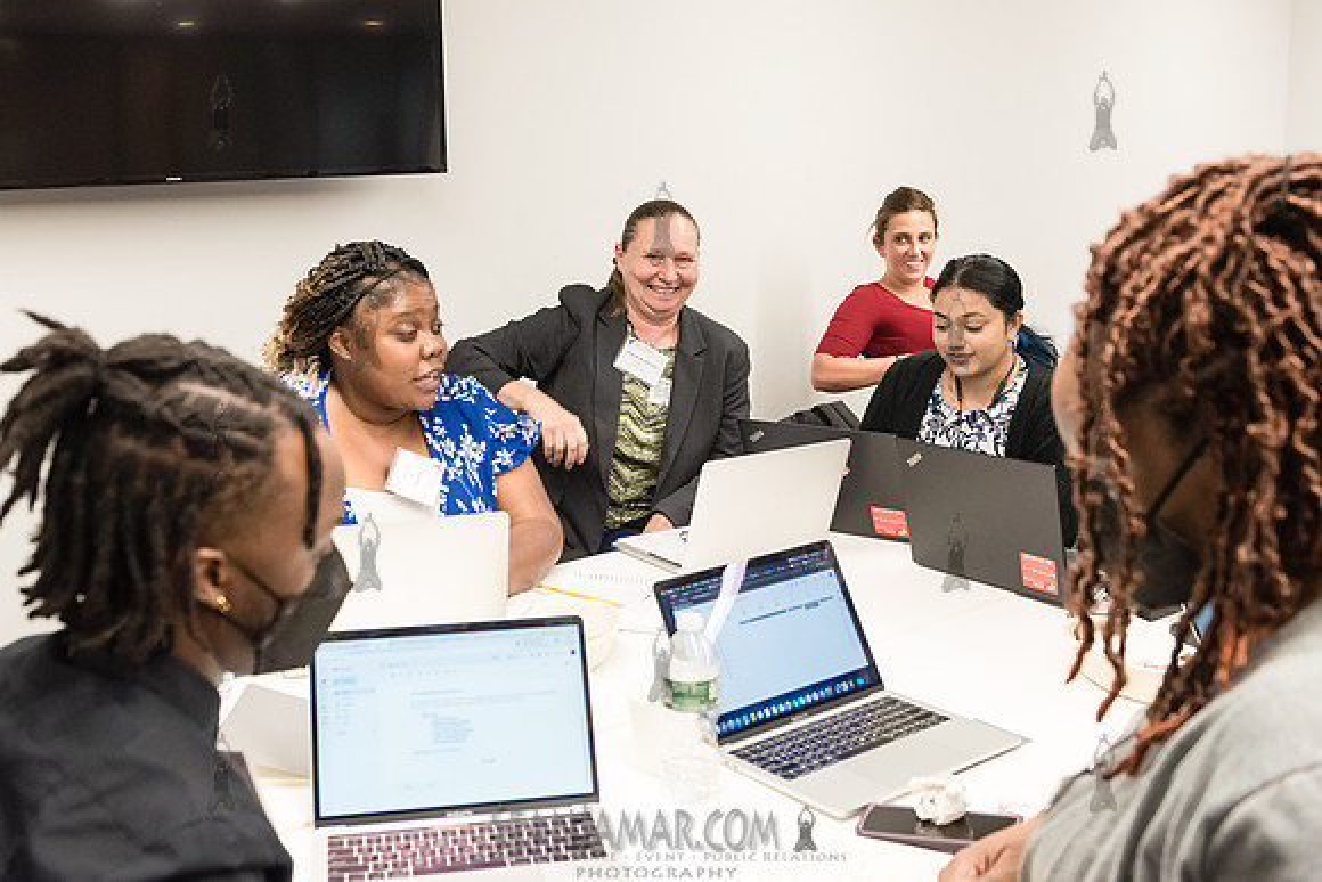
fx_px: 1520
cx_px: 605
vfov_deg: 32.3
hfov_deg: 47.0
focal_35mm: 41
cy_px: 344
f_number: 4
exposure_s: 1/250
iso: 2500
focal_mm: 32
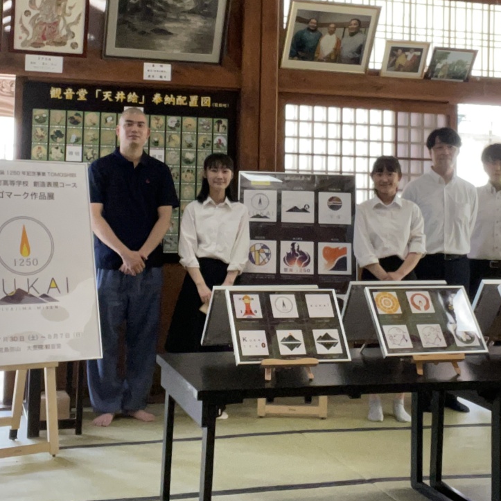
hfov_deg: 31.1
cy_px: 162
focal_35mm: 55
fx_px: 901
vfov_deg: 30.8
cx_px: 270
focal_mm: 2.71
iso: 200
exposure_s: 1/60
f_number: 2.2
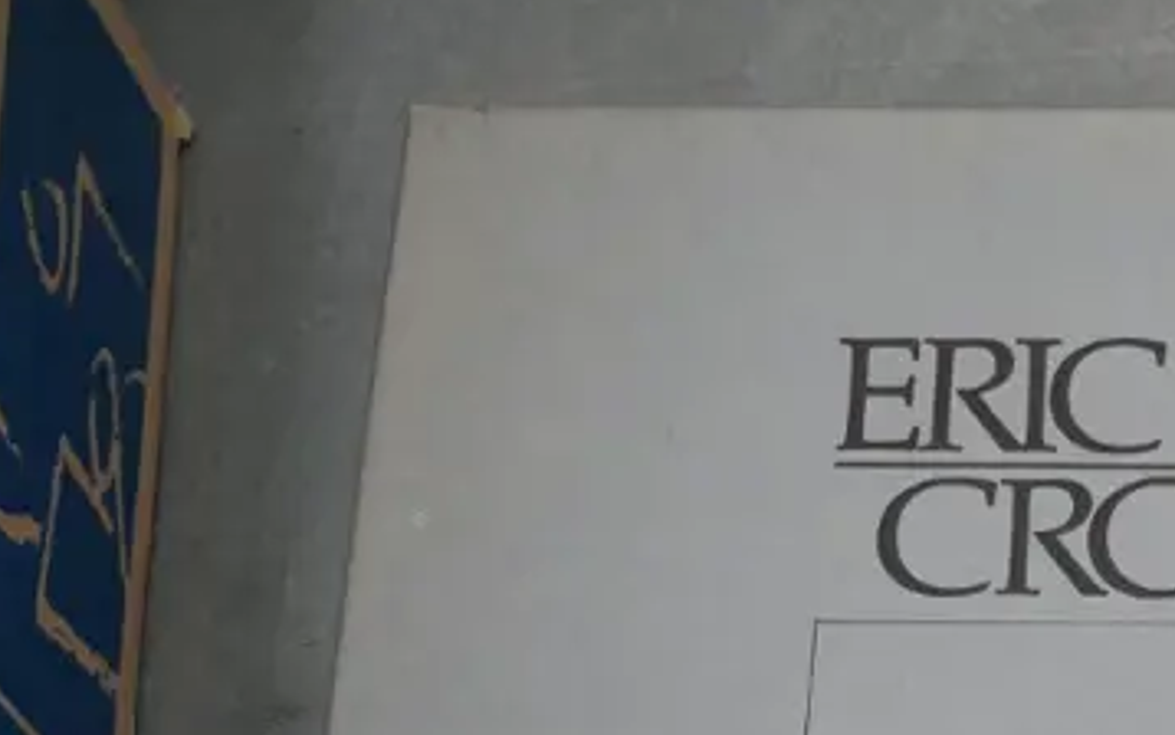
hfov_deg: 18.9
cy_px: 1201
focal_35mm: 103
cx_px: 1477
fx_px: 3299
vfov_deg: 12.0
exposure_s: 1/60
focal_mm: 17
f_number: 4
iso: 1600
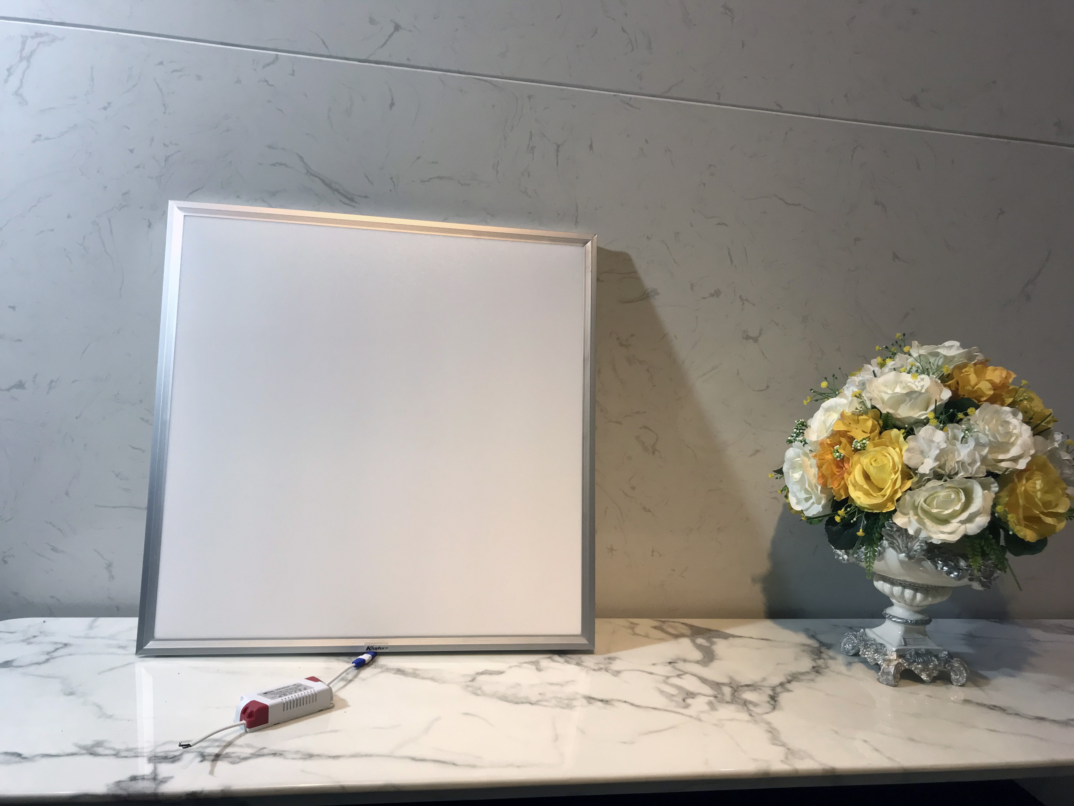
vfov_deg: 49.7
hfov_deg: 63.4
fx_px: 869
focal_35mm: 28
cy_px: 403
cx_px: 537
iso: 40
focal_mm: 3.99
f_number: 1.8
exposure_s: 1/100
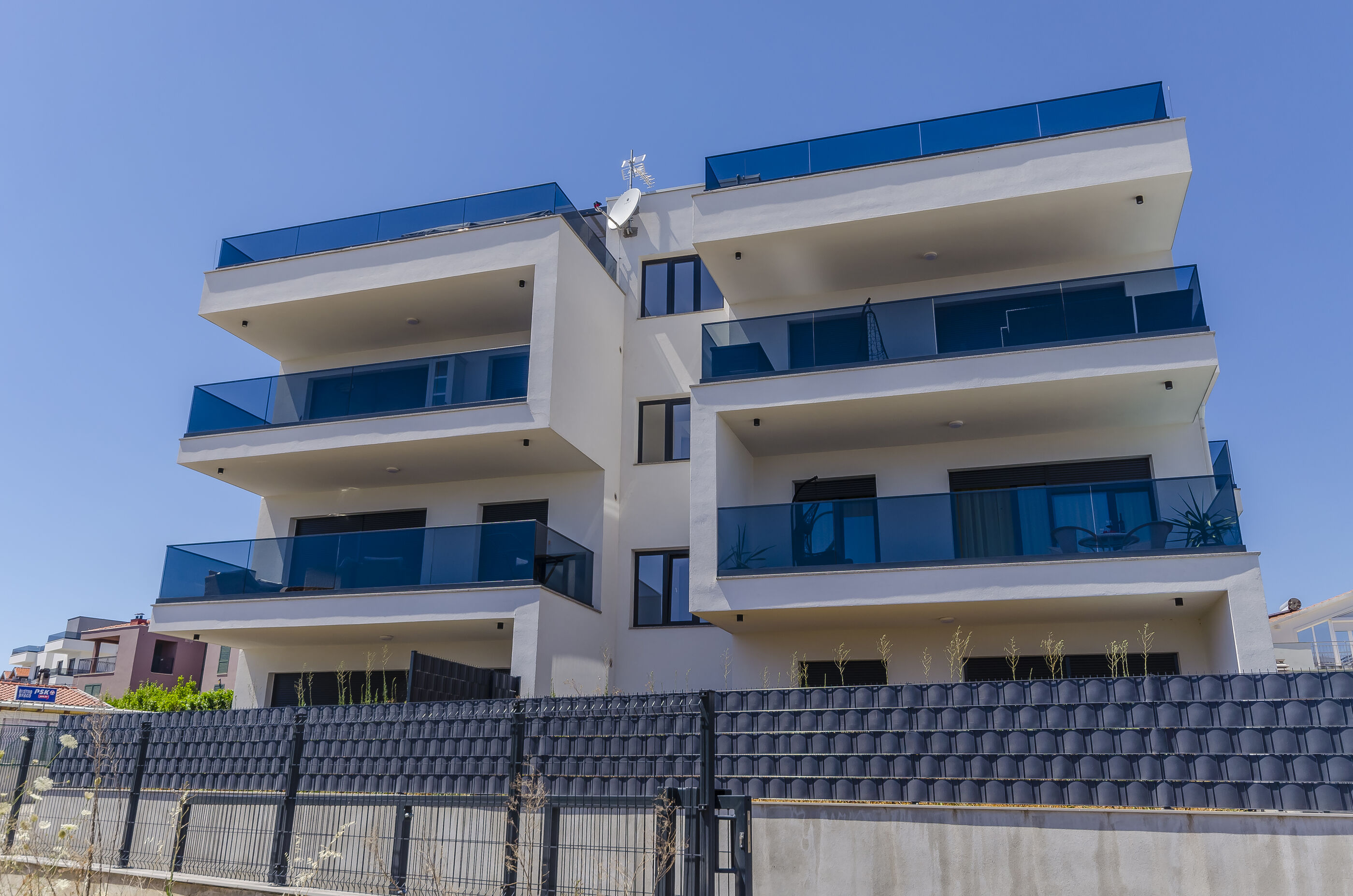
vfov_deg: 47.7
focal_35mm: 27
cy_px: 448
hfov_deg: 67.5
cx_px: 676
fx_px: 1013
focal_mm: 18
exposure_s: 1/400
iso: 160
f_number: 10
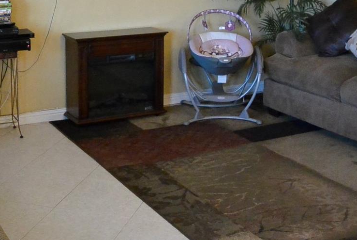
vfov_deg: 20.4
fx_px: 646
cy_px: 2
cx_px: 151
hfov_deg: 30.9
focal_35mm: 65
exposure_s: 1/60
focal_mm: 12
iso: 2800
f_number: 3.8
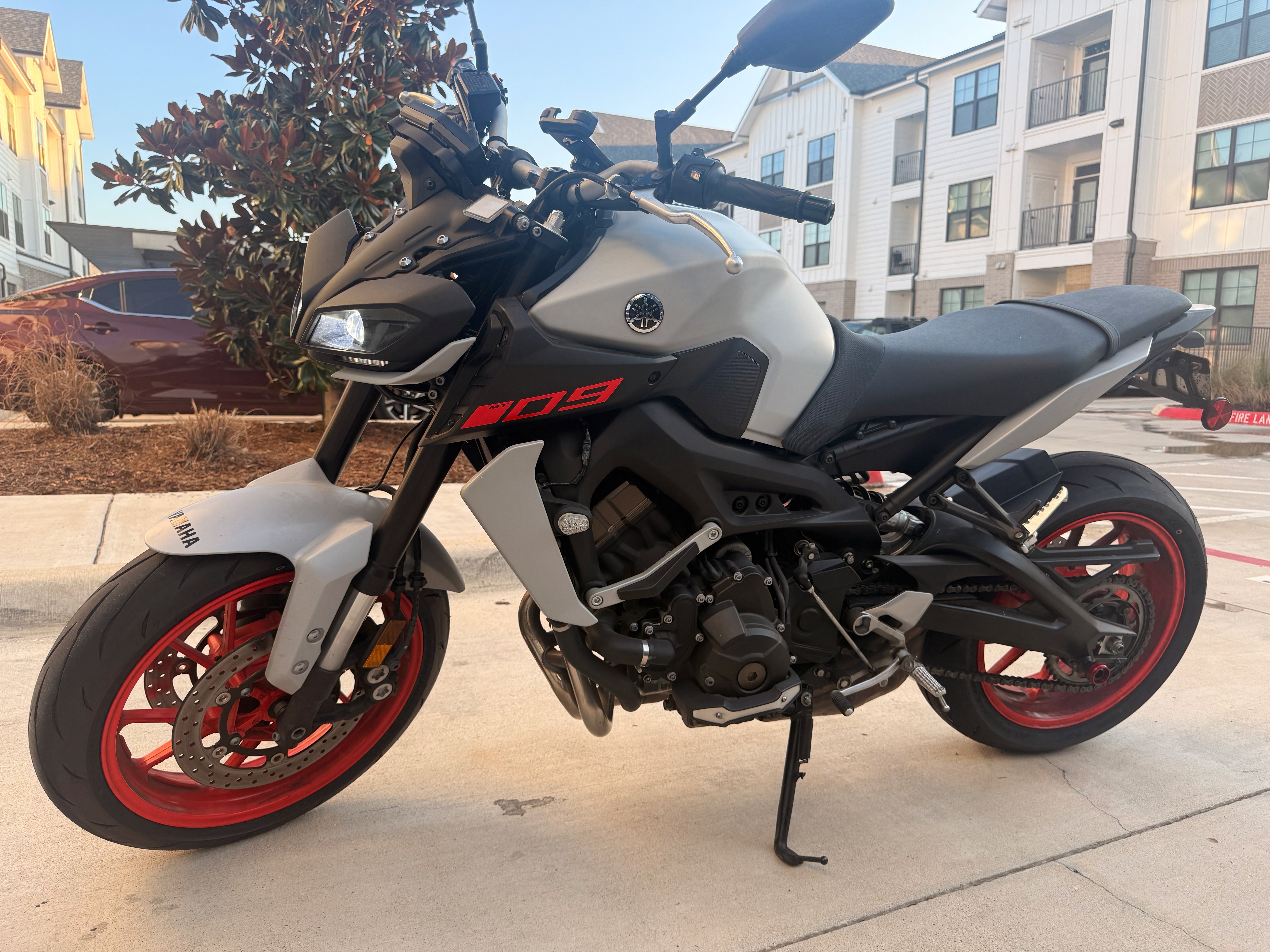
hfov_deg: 71.6
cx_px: 635
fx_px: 881
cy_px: 476
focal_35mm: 24
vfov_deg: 56.8
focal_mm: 6.76
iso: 100
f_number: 1.78
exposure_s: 1/547
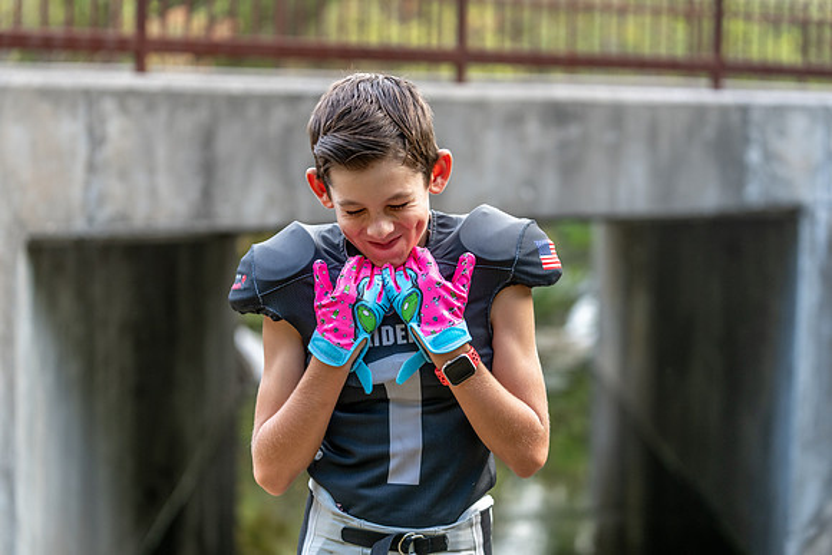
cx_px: 416
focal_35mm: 80
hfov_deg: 25.4
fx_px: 1849
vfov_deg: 17.1
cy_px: 278
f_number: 2.8
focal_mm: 80
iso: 500
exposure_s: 1/320
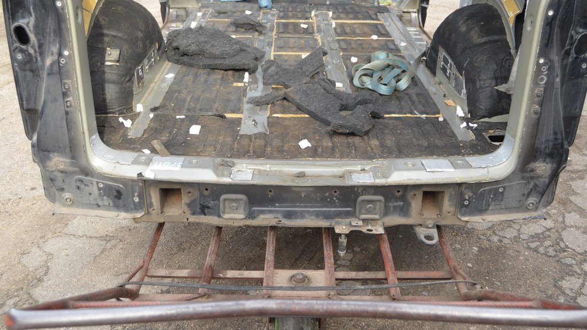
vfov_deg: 31.1
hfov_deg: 52.8
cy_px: 139
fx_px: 591
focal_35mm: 38
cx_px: 293
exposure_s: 1/125
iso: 180
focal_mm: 24
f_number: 5.6
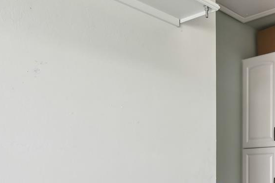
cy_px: 197
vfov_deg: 28.5
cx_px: 290
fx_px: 328
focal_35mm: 43
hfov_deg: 38.8
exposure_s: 1/80
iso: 100
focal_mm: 10
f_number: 7.1
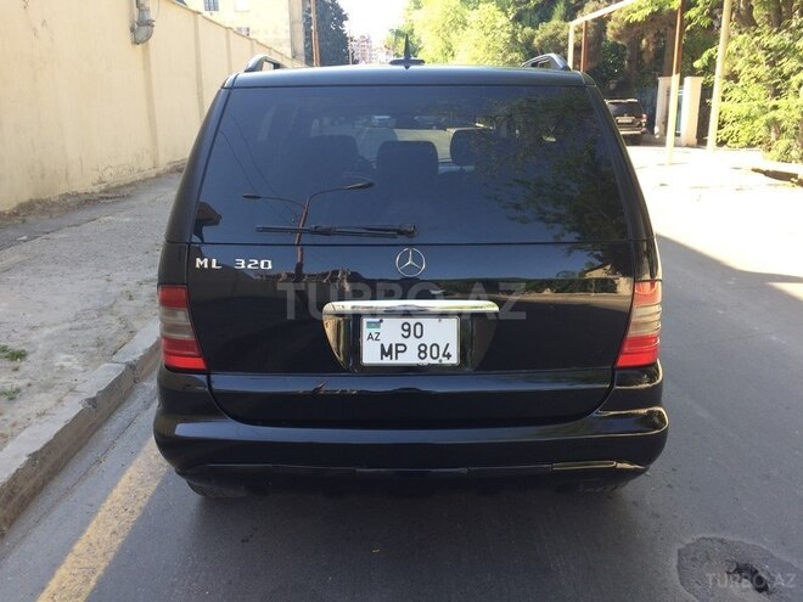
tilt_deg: -16.1
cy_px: 301
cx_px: 402
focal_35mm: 29
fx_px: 673
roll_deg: +1.5
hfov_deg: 61.7
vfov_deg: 48.2
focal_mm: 4.15
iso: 32
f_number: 2.2
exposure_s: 1/166
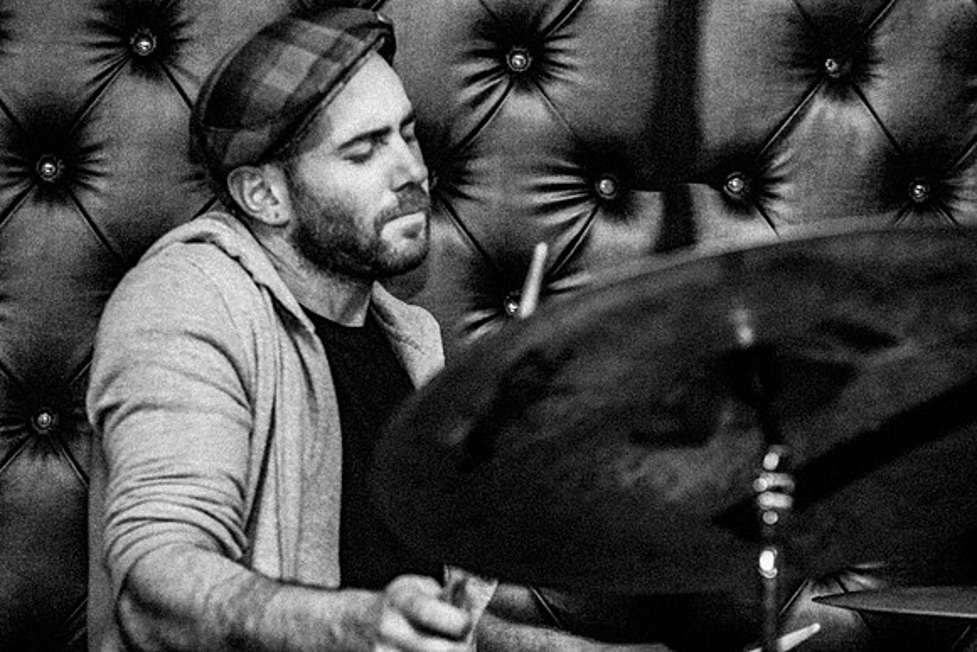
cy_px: 326
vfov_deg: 7.9
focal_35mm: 175
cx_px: 488
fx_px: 4750
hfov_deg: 11.7
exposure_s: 1/200
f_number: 4
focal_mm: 175
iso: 6400
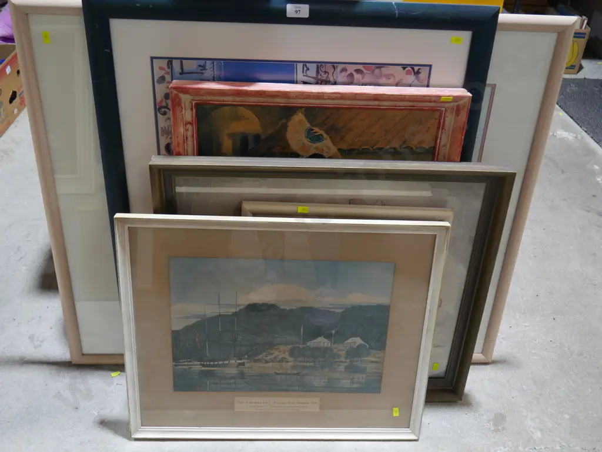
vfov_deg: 41.8
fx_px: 592
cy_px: 226
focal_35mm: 34
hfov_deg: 53.9
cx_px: 301
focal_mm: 17
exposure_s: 1/60
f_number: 4
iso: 400
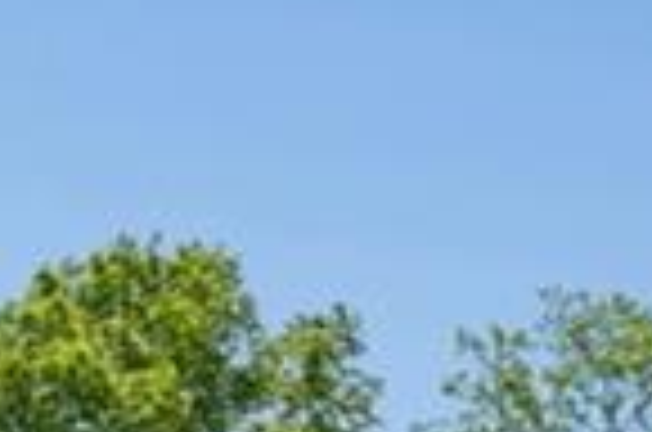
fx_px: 3072
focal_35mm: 170
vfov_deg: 7.5
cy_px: 1062
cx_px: 1866
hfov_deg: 9.7
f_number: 22
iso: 100
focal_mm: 24
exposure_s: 1/20
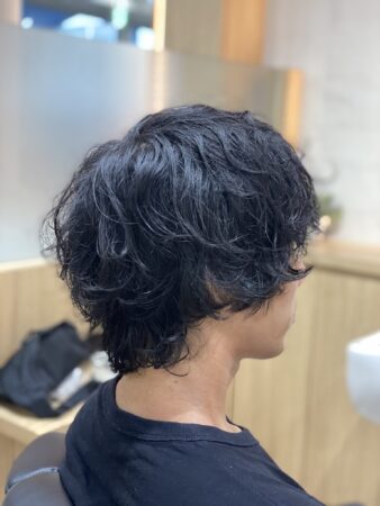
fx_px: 760
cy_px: 253
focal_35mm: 52
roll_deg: -2.8
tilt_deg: -8.3
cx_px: 190
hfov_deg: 28.1
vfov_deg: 36.8
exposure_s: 1/33
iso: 200
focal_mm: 6
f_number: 2
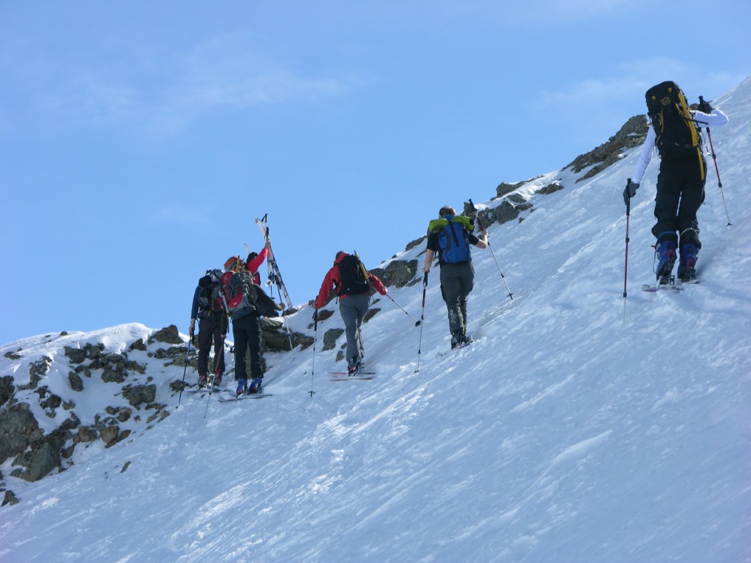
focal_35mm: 151
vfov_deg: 9.8
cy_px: 282
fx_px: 3276
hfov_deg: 13.1
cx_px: 374
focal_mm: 37.7
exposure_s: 1/360
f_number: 5.5
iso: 50
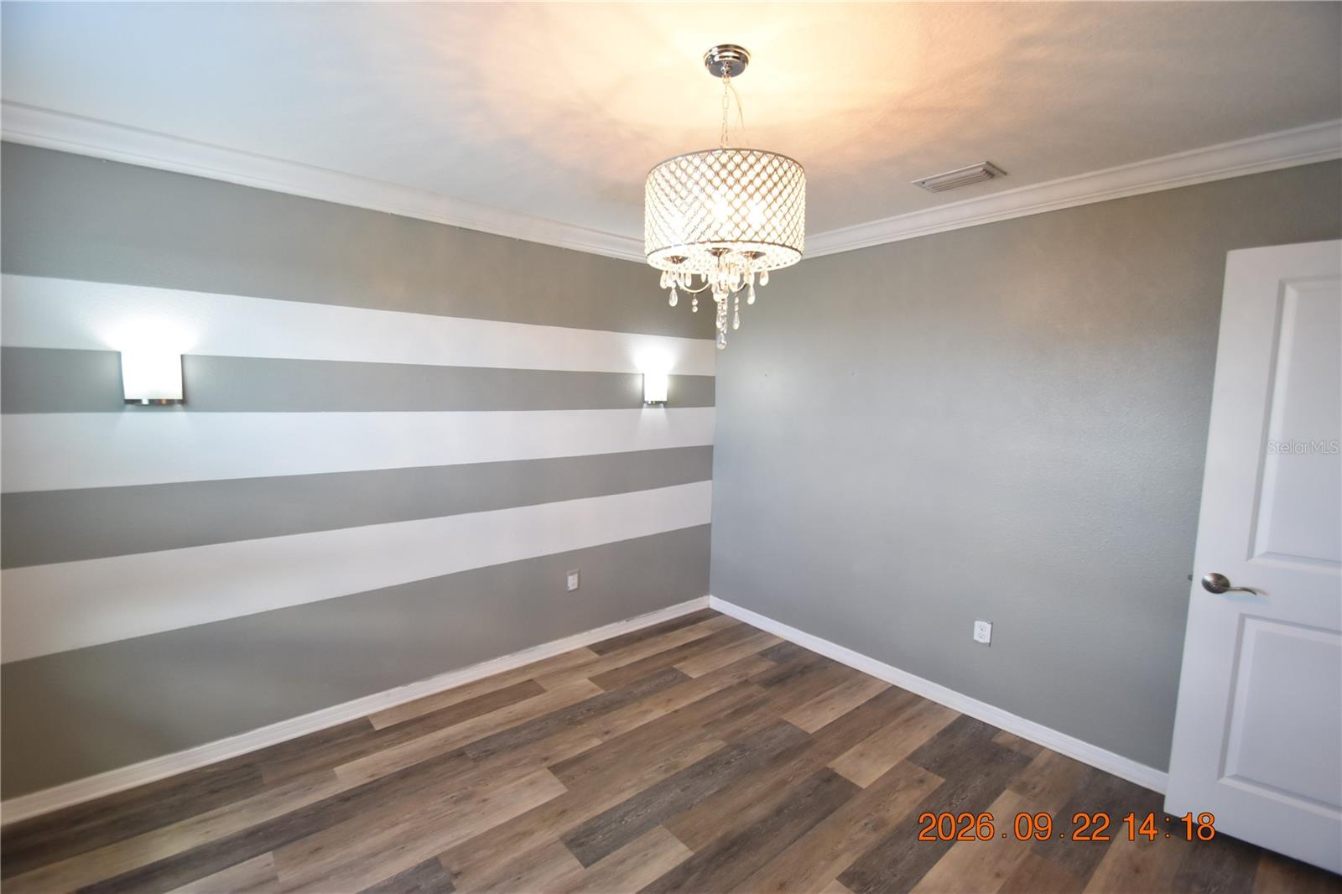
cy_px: 447
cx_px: 671
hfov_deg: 100.4
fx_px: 559
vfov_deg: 77.3
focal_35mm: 15
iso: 720
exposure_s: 1/60
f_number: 4
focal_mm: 10
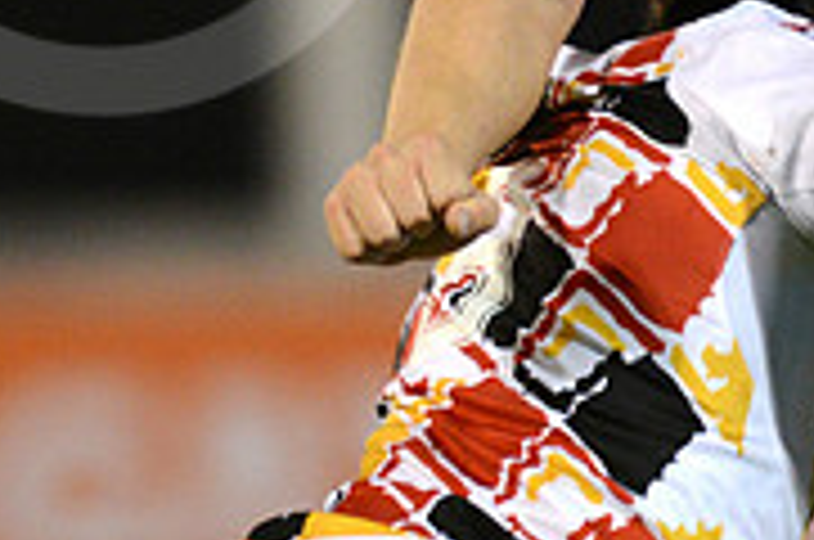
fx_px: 30448
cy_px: -205
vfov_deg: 1.0
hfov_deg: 1.5
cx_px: 872
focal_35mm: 1349
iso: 3200
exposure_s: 1/500
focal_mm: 420
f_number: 4
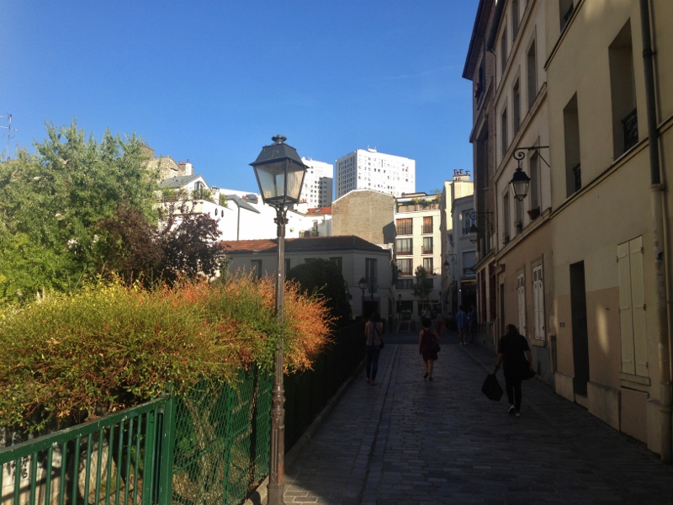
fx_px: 642
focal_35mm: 33
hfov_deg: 55.4
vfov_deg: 42.9
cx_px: 336
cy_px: 252
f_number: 2.4
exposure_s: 1/763
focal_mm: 4.13
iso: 50
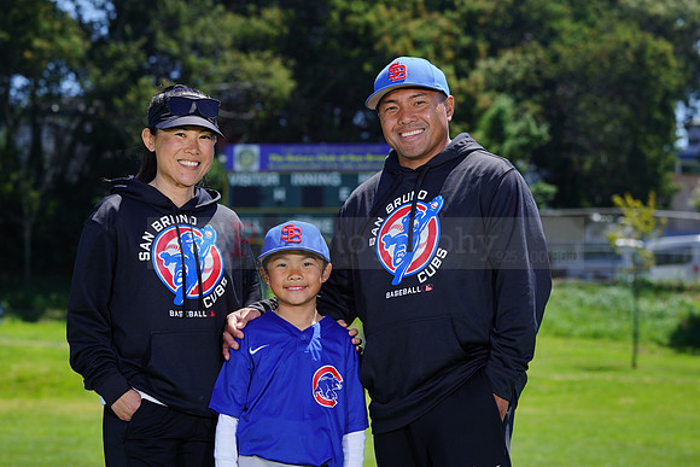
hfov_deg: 13.9
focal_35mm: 148
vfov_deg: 9.3
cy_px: 234
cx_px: 350
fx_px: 2878
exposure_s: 1/250
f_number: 8
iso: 100
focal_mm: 148
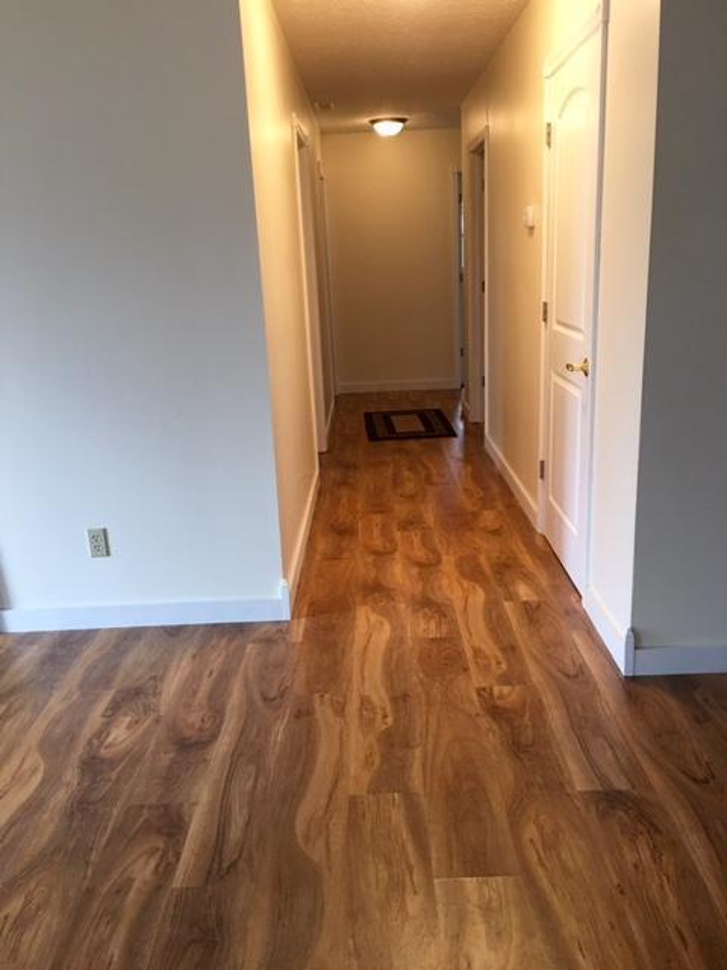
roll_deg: +2.9
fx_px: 812
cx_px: 364
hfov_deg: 48.2
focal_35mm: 29
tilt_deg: -14.7
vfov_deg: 61.7
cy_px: 485
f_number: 2.2
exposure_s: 1/15
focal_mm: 4.15
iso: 50
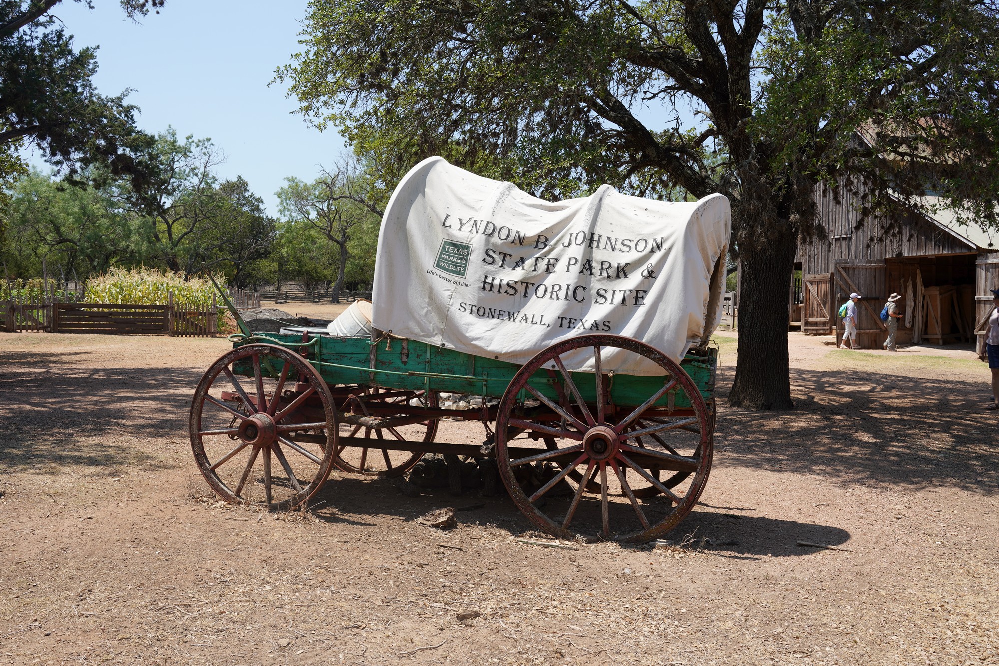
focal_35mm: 38
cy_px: 333
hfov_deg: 50.7
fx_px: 1055
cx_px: 500
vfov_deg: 35.1
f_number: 13
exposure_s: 1/100
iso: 100
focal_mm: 38
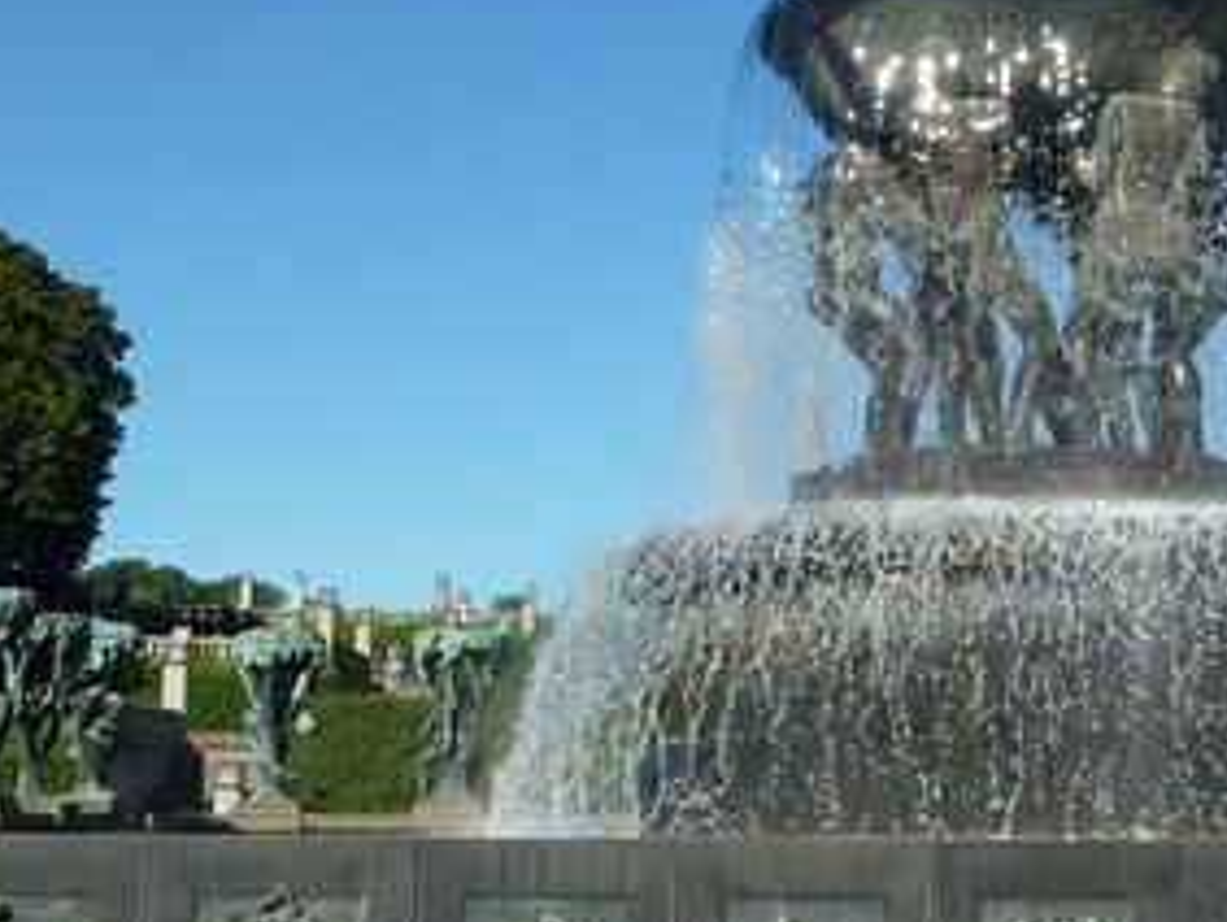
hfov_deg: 28.0
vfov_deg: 22.0
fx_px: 2377
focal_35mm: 67
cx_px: 1083
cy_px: 476
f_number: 4.5
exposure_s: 1/500
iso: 80
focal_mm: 5.7
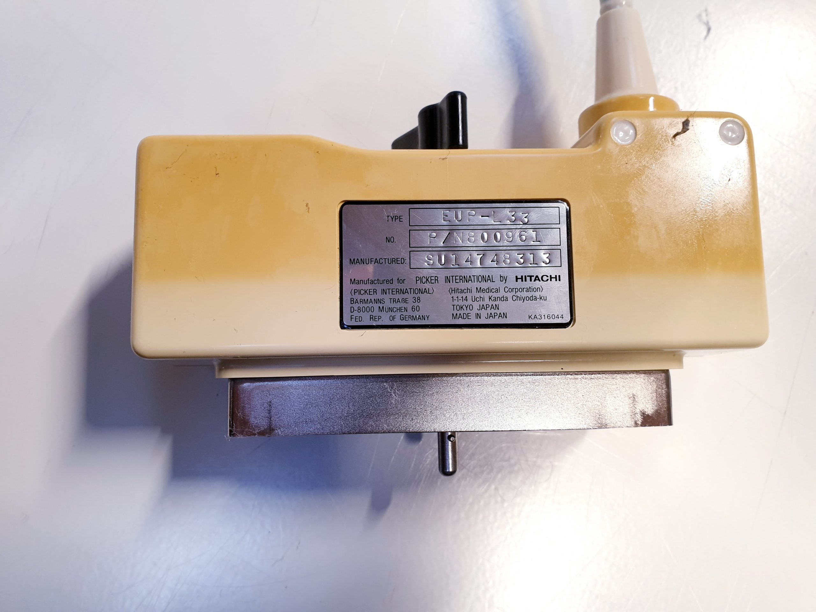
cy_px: 306
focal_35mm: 26
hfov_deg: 67.3
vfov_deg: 53.1
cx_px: 408
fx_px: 613
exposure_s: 1/50
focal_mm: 4.3
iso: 160
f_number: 2.4
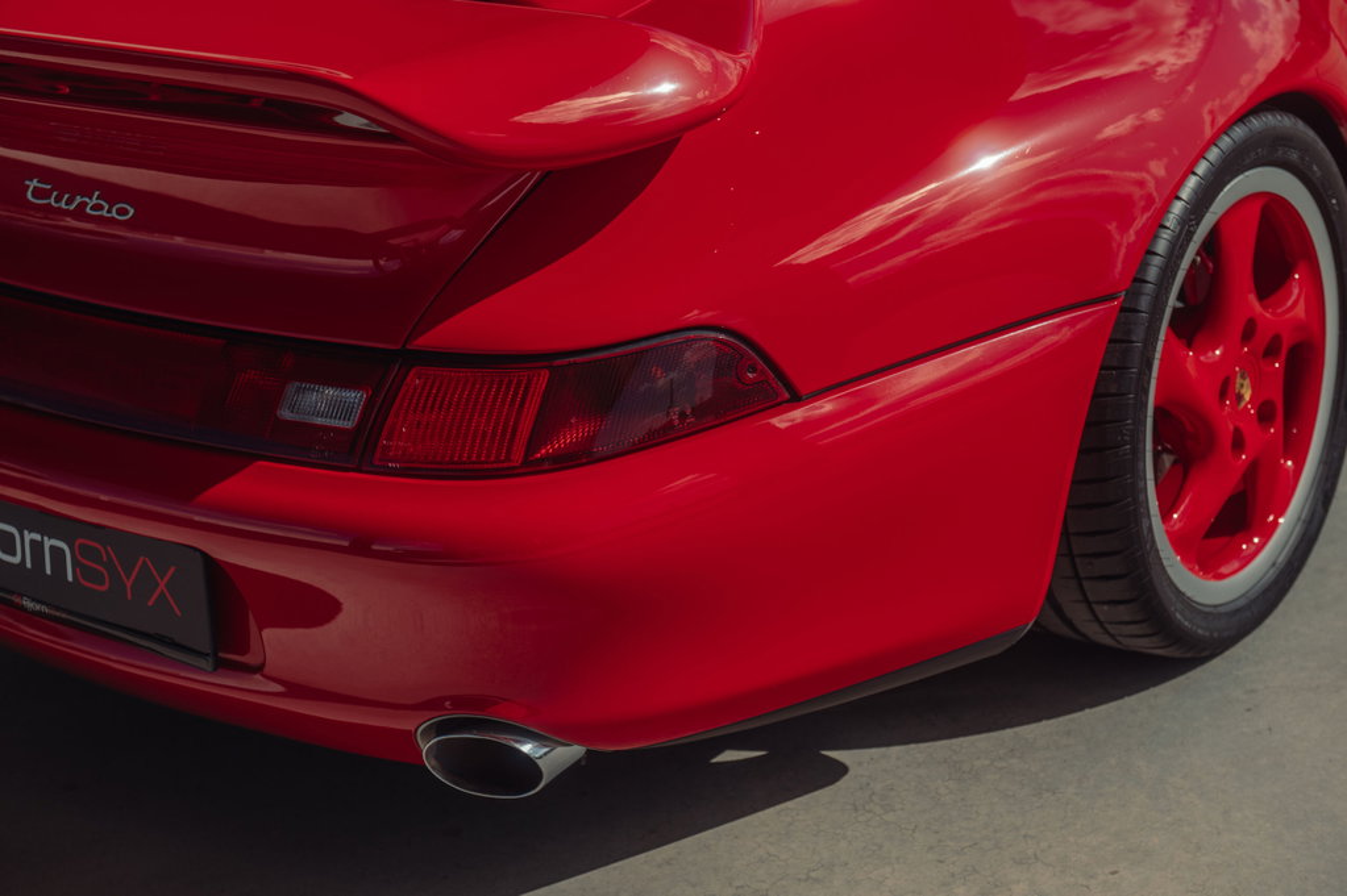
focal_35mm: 70
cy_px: 448
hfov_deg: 28.9
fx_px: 2618
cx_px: 674
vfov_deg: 19.4
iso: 100
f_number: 4
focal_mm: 70
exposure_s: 1/640
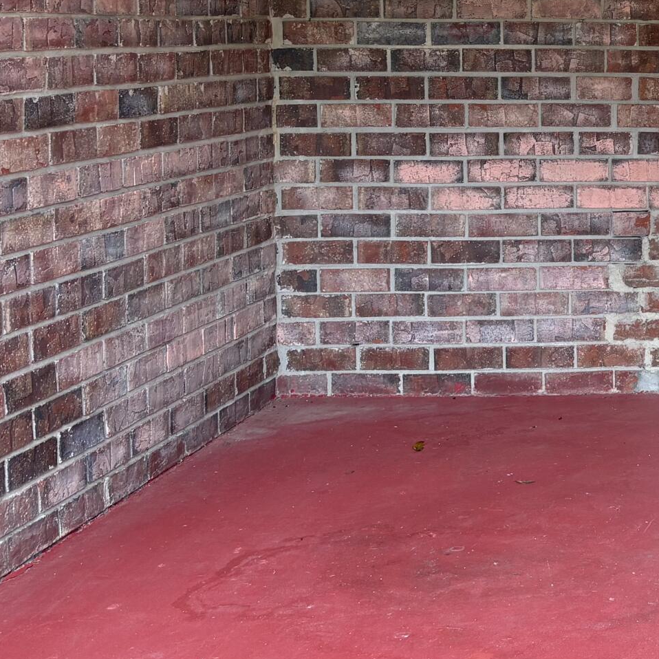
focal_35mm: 72
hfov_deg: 20.3
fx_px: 1551
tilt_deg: -1.7
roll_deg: -0.3
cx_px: 1008
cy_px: 110
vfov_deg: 23.6
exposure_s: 1/121
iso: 40
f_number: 1.6
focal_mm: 5.96
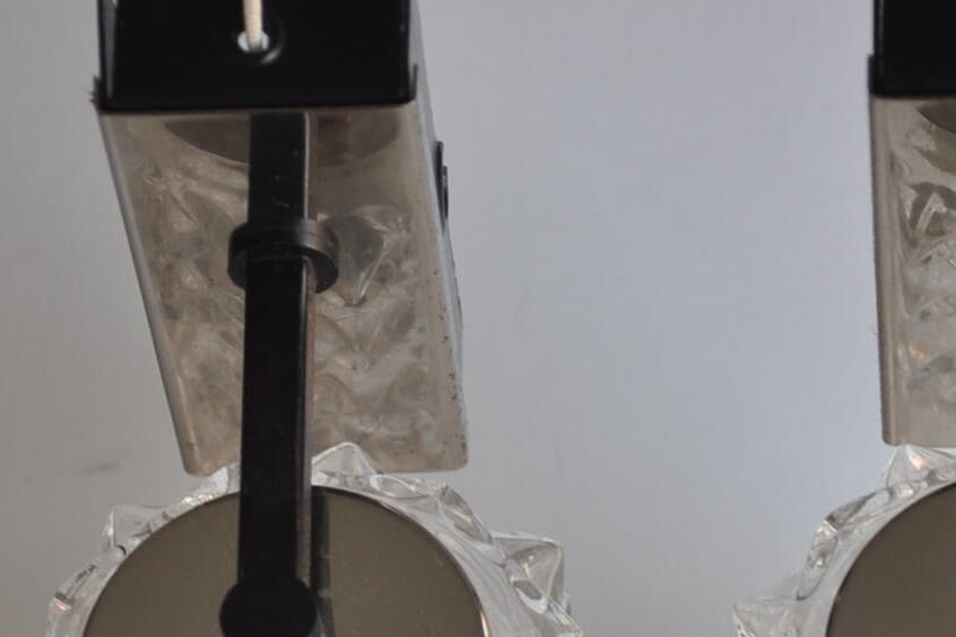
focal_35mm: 179
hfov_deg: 11.5
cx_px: 664
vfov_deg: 7.6
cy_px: 605
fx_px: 4753
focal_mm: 52
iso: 450
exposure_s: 1/60
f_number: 5
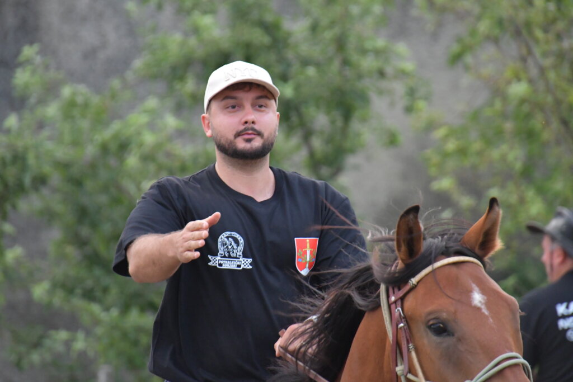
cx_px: 286
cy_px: 191
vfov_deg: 3.4
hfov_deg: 5.1
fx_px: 6447
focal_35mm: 405
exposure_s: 1/640
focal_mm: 270
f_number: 6.3
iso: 4000
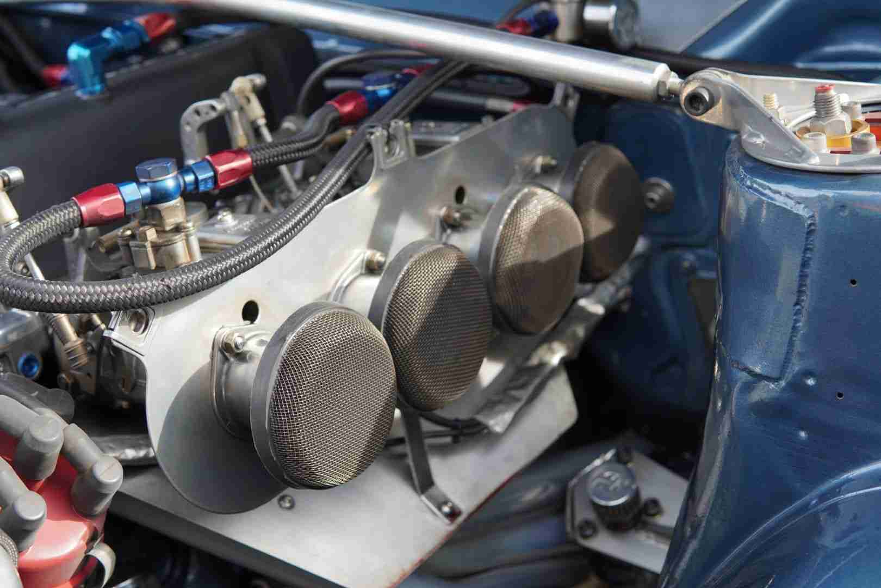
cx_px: 440
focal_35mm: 45
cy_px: 294
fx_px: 1101
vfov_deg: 29.9
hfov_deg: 43.6
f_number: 4
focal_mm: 30
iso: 125
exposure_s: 1/60
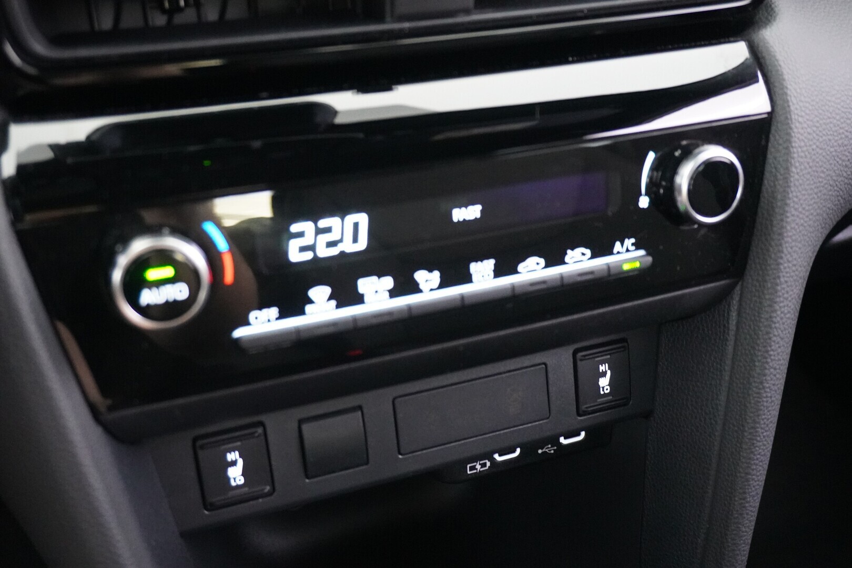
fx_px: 887
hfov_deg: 51.3
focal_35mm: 38
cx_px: 426
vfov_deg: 35.5
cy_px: 284
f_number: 4.5
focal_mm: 25
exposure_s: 1/8
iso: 6400
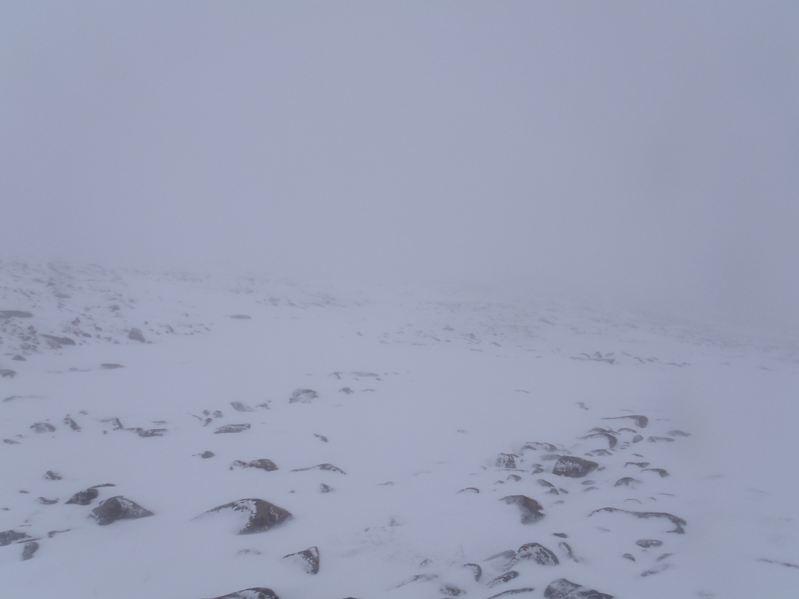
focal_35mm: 28
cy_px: 300
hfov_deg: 63.4
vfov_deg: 49.7
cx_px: 400
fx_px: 646
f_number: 5.6
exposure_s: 1/2000
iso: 80
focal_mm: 5
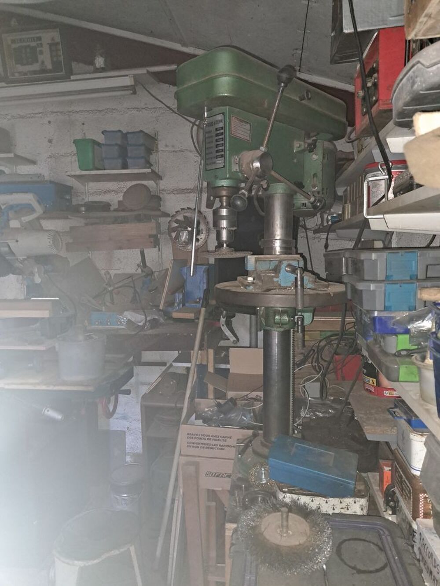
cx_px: 220
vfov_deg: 71.6
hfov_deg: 56.8
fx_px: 407
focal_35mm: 24
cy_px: 293
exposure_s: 1/50
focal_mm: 5.23
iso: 400
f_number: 1.8
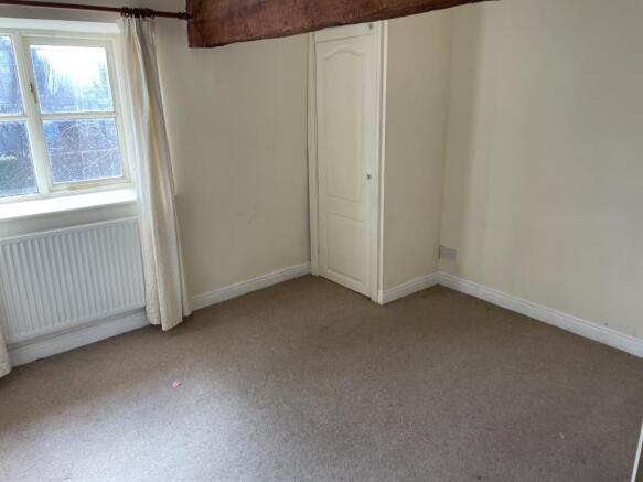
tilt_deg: -14.3
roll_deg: +1.6
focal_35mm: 26
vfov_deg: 53.0
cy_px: 241
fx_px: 483
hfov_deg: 67.3
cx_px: 322
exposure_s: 1/100
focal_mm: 4.2
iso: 40
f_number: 1.6
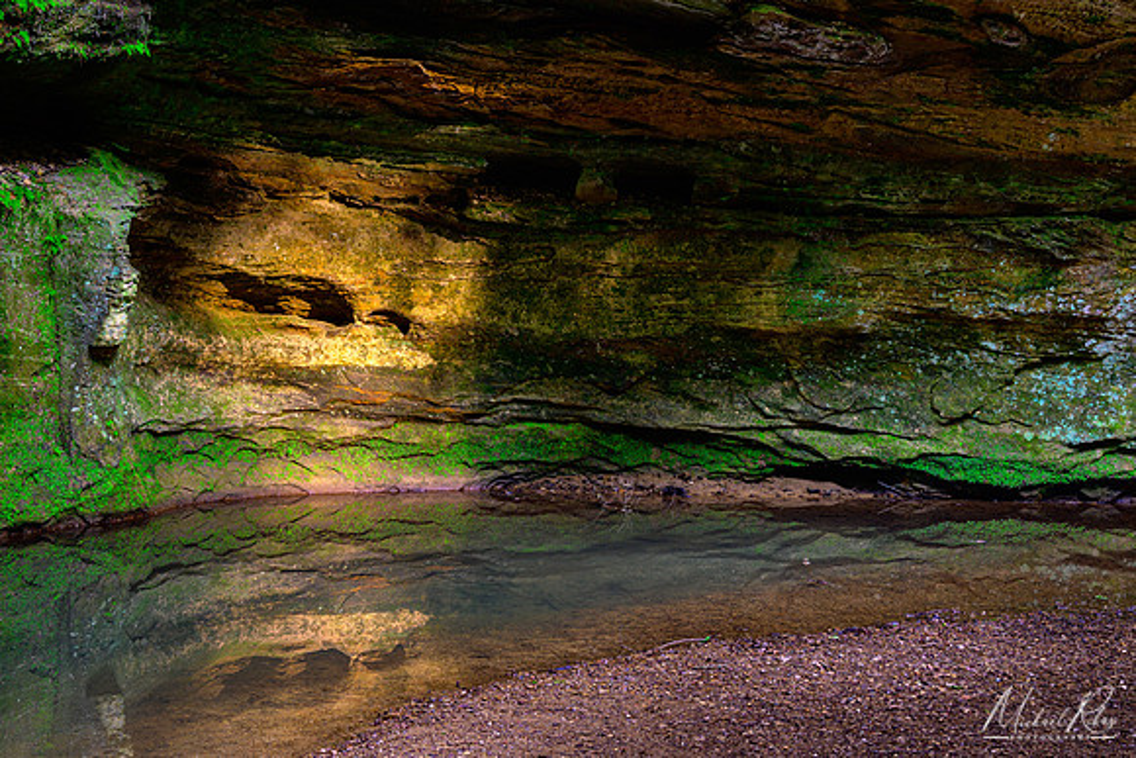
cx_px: 533
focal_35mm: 67
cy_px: 355
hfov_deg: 30.1
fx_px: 2112
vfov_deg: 20.3
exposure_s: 3
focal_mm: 42
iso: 100
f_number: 11
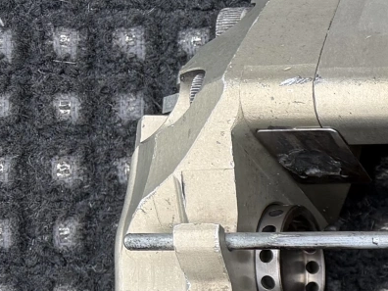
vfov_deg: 11.2
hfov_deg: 13.2
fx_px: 1412
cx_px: 816
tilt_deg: -88.0
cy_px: 477
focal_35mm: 126
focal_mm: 5.96
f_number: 1.6
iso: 50
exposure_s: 1/412
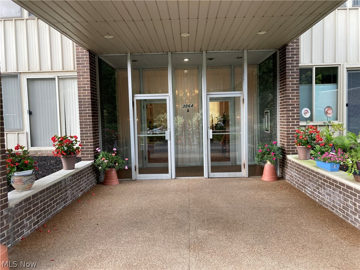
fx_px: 291
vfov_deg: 49.7
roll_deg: +0.5
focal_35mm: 28
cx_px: 180
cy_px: 135
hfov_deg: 63.4
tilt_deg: -2.3
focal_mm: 3.99
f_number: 1.8
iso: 50
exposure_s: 1/60
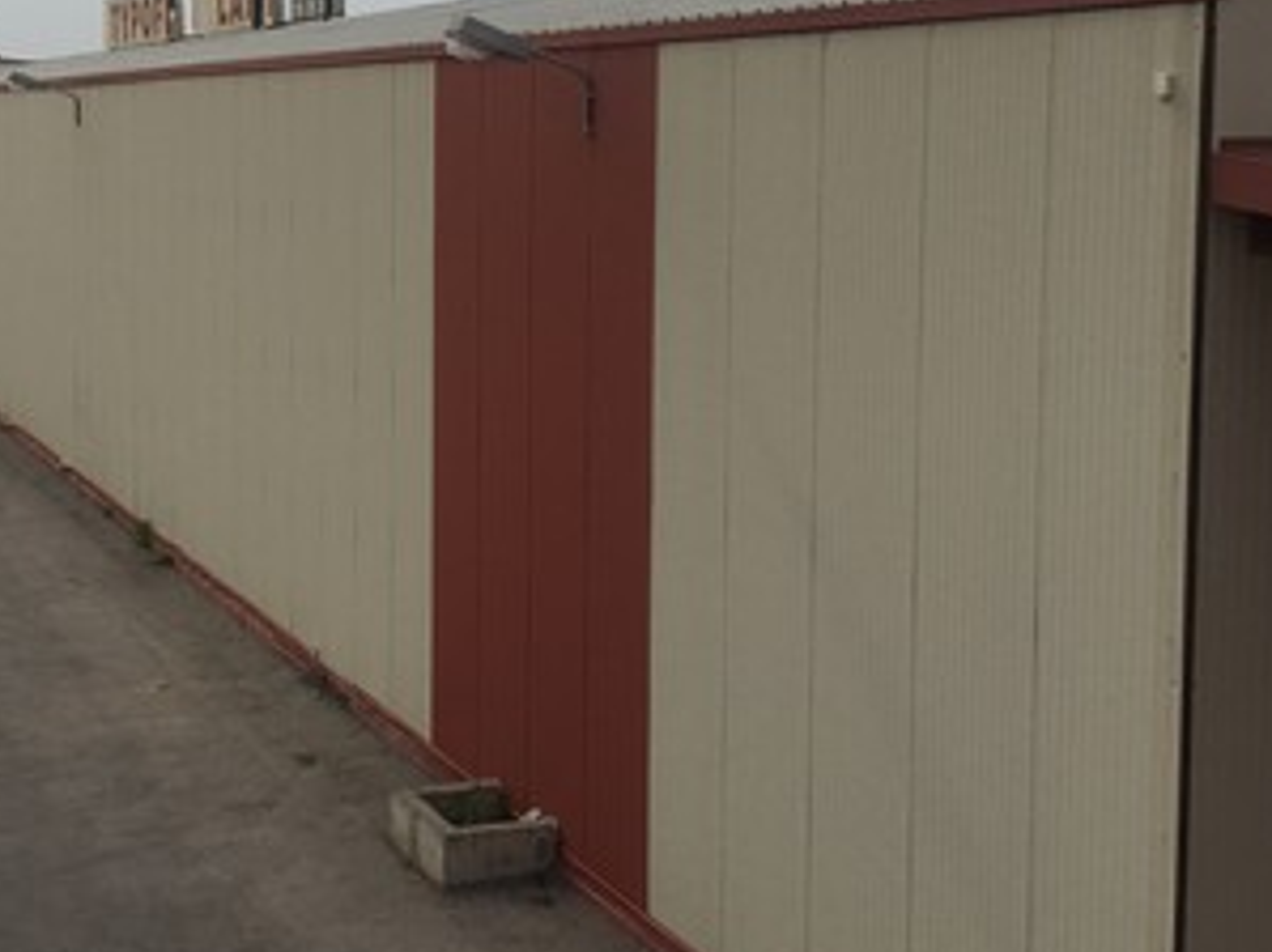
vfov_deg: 25.8
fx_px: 2057
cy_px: 270
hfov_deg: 33.3
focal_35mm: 56
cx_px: 242
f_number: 2.2
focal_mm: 4.15
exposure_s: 1/2747
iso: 25
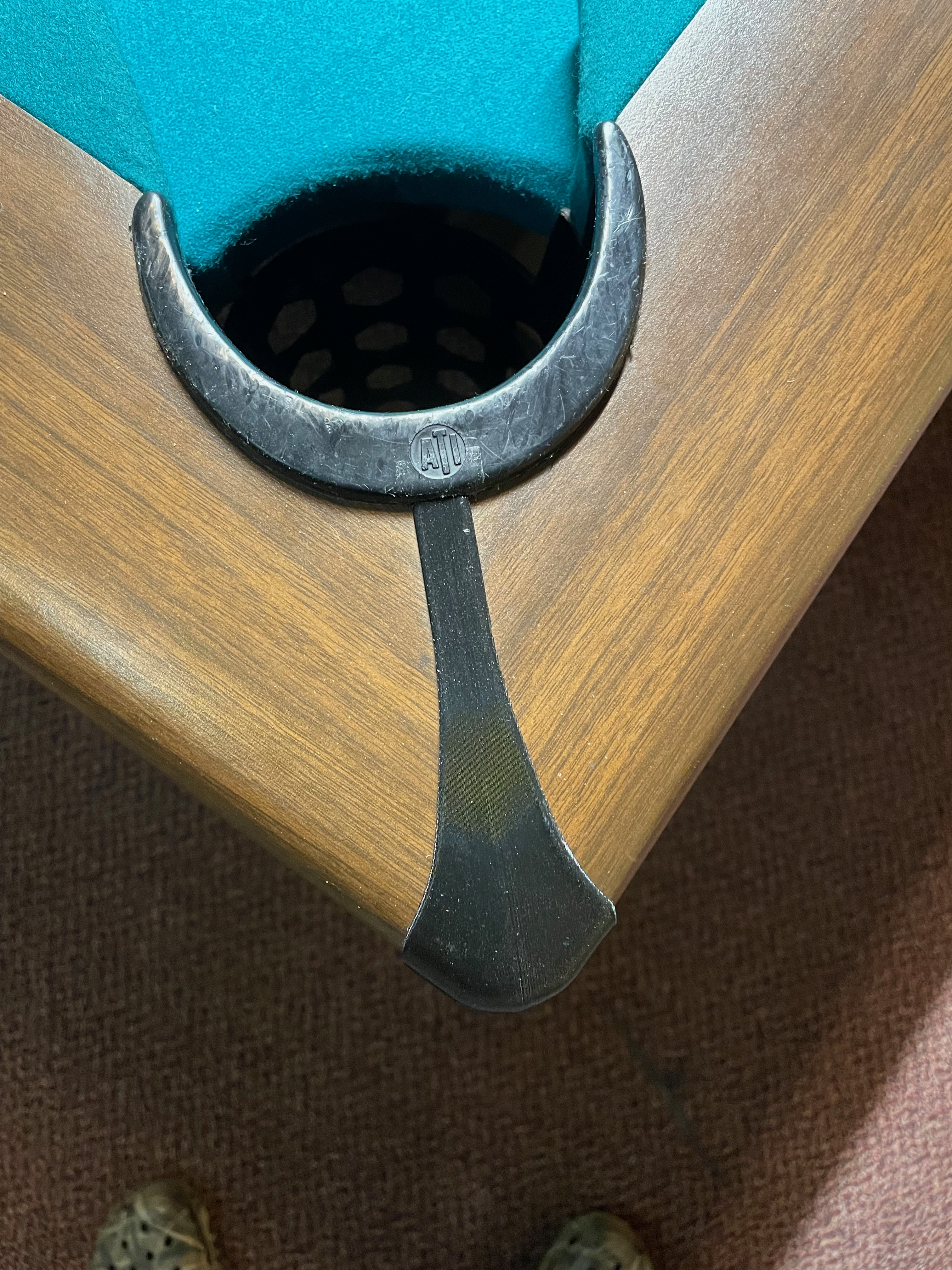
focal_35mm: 26
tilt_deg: -80.2
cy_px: 635
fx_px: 953
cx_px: 476
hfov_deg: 53.1
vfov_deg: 67.3
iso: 500
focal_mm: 4.2
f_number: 1.6
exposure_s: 1/40
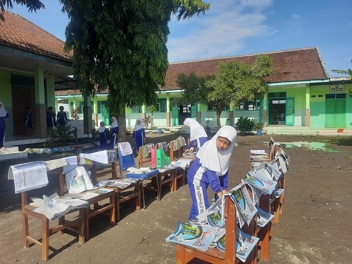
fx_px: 244
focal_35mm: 24
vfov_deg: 56.8
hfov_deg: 71.6
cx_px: 176
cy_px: 132
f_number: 1.8
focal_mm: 5.23
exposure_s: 1/820
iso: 20
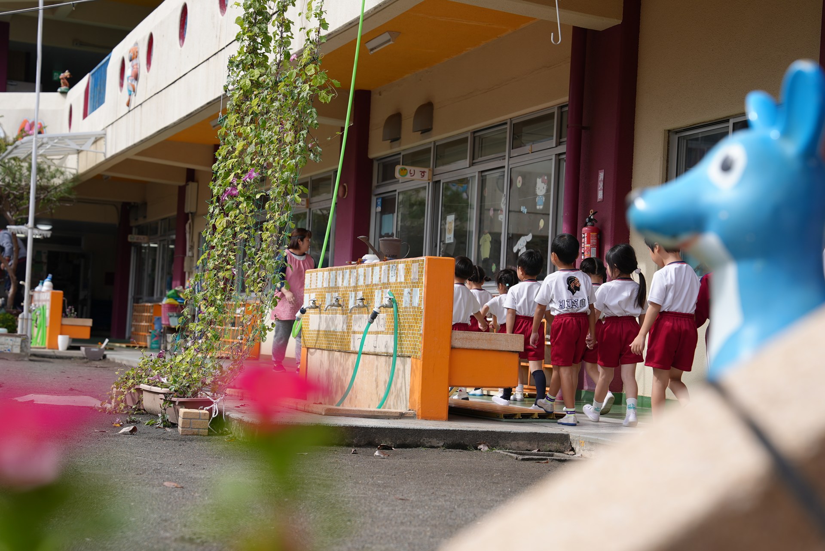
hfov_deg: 31.4
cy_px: 276
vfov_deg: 21.3
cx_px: 412
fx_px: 1467
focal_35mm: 64
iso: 80
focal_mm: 64
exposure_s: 1/400
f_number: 4.5
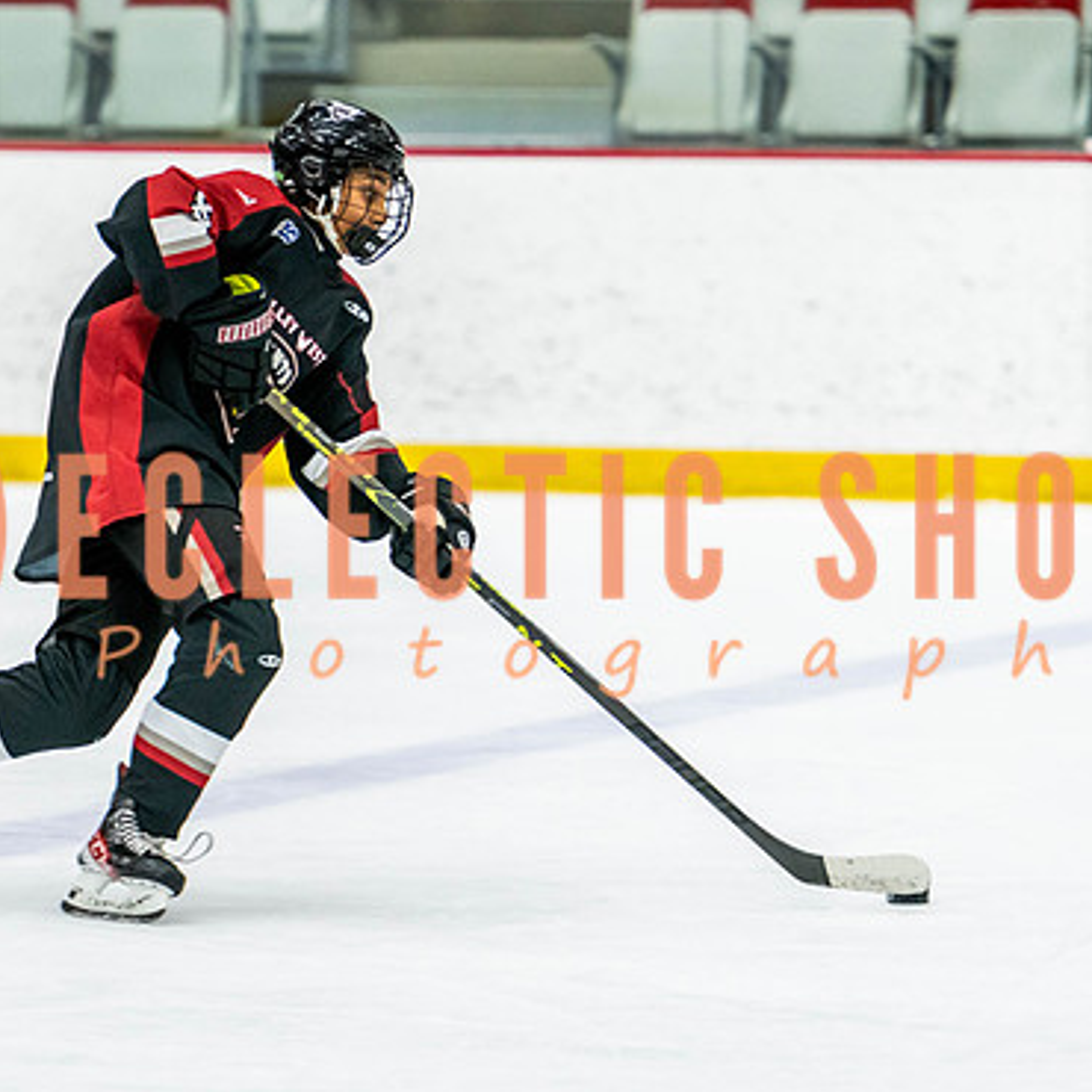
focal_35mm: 290
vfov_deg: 6.0
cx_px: 240
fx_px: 10350
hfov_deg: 6.0
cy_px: 453
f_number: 2.8
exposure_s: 1/640
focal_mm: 160
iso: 1800
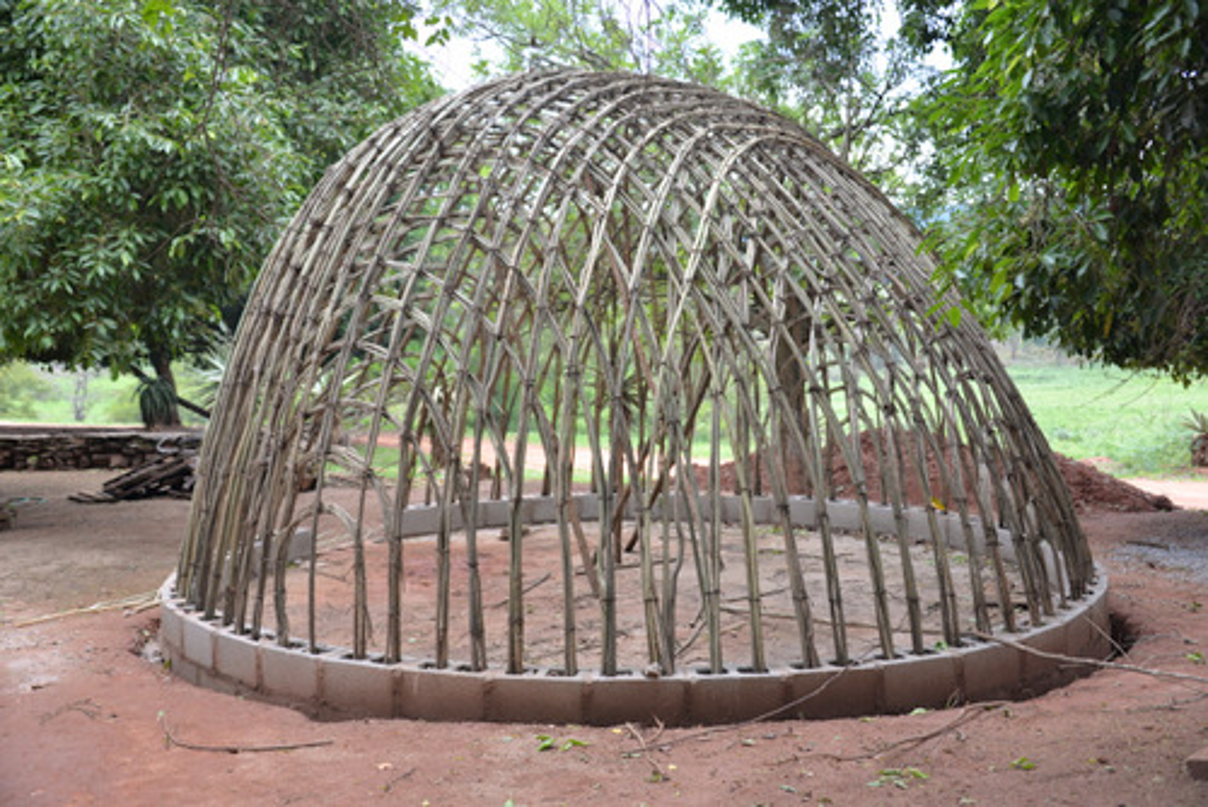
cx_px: 604
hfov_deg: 48.4
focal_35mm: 40
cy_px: 404
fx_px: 1343
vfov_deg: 33.4
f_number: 4.2
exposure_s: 1/80
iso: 400
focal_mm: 40
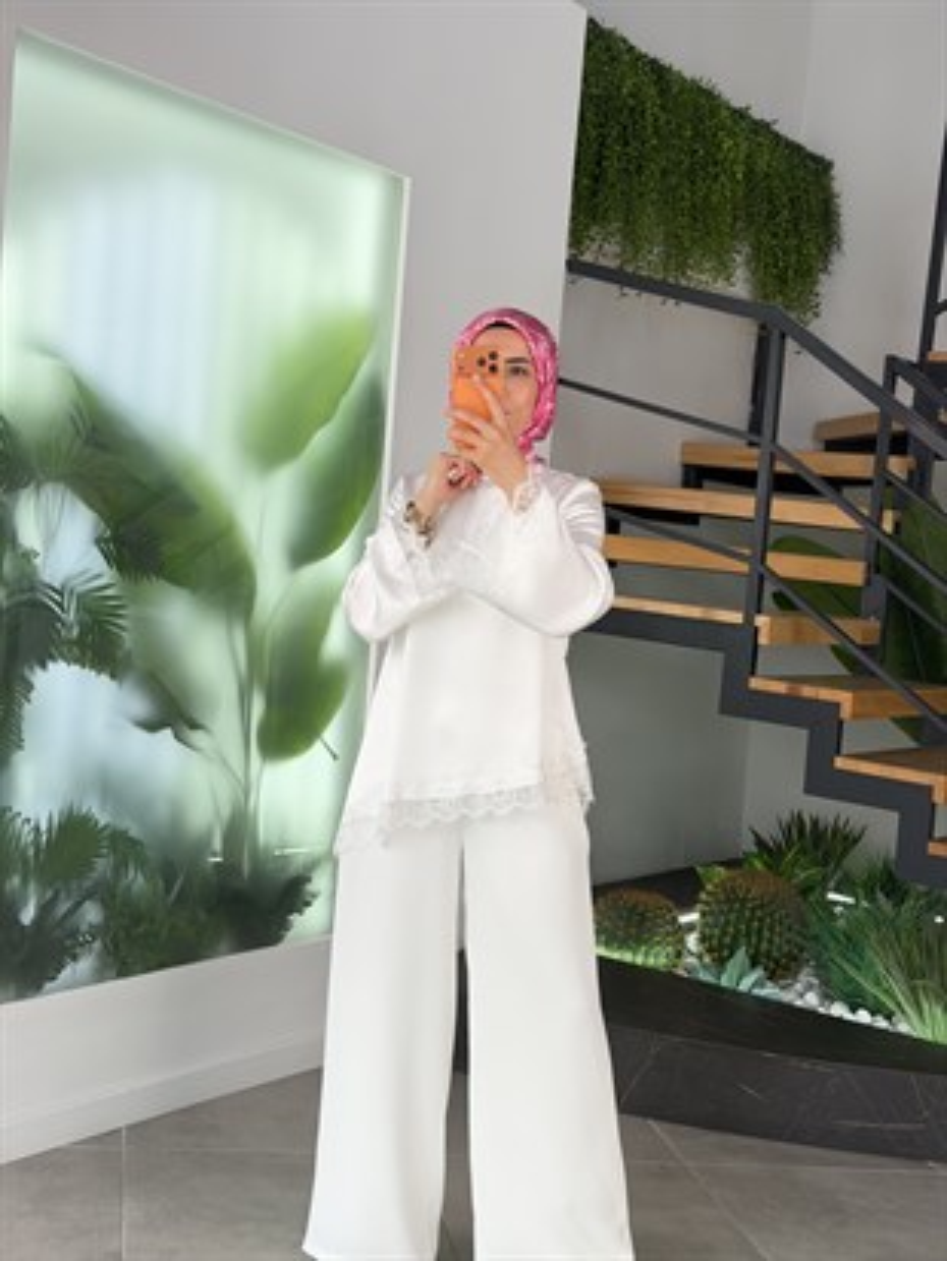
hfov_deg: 30.3
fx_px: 1750
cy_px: 630
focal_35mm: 48
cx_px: 474
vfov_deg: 39.6
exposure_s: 1/354
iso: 64
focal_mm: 6.76
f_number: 1.78
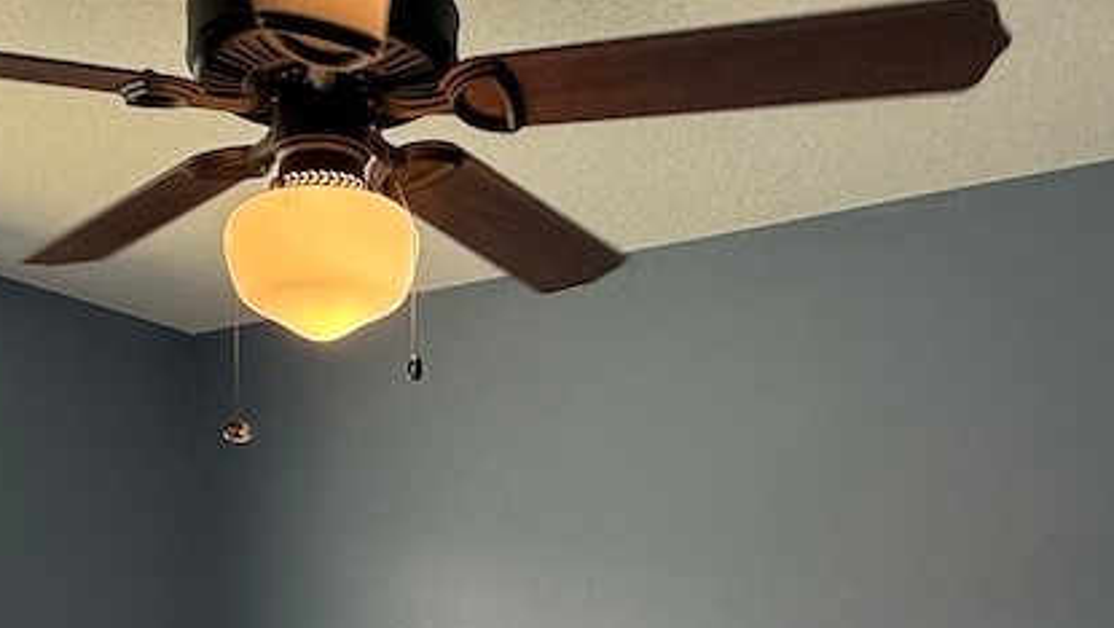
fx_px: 1389
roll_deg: +0.7
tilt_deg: -9.2
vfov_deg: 21.4
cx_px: 389
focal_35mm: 47
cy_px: 942
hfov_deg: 43.2
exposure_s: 1/99
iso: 50
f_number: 2.2
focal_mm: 2.22
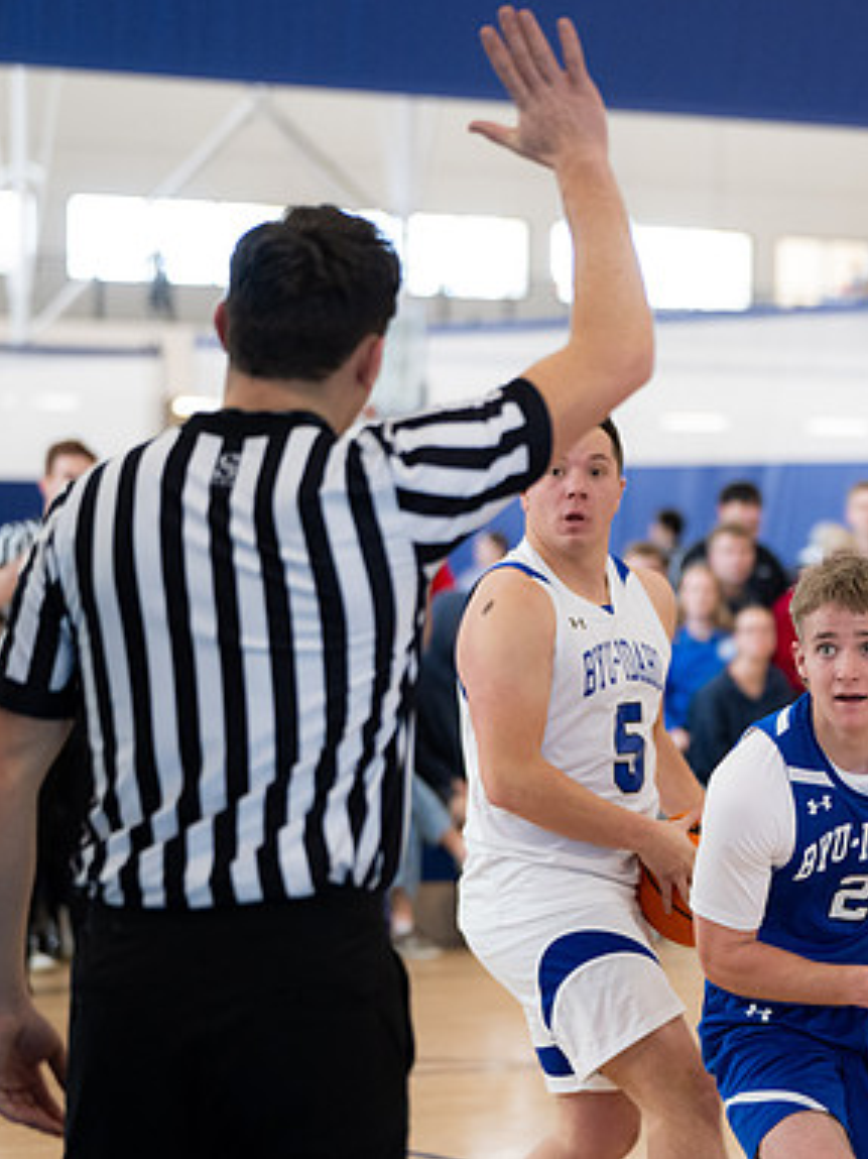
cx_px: 930
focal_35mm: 153
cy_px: 652
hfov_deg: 9.6
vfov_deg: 12.9
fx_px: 5118
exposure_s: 1/500
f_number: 2.8
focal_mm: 93
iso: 2000
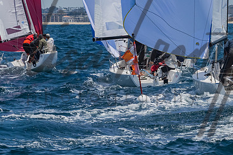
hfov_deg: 6.2
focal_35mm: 331
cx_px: 172
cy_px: 49
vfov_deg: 4.1
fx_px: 2141
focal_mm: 135
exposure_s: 1/1600
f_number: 14
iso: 640
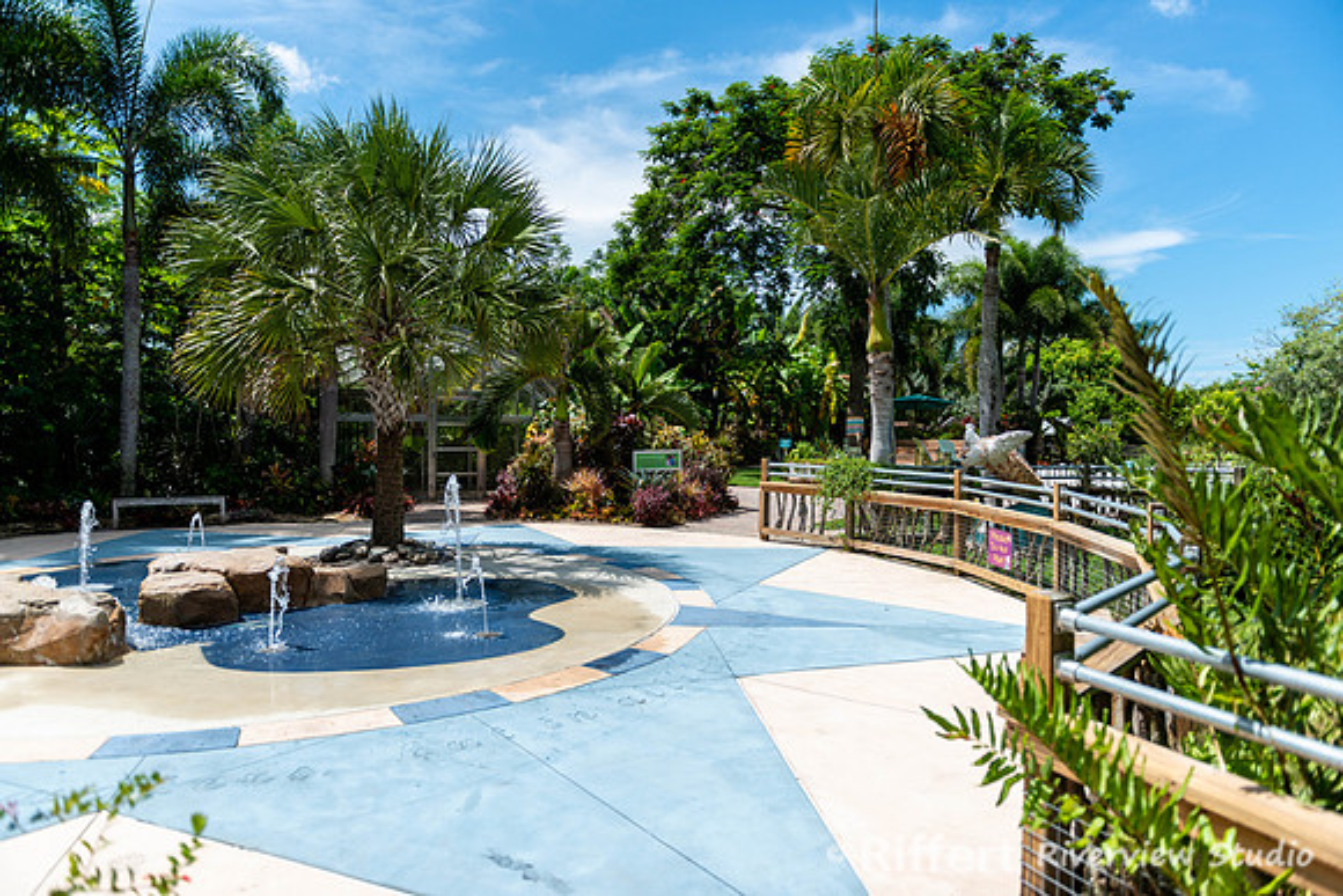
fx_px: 896
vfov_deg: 53.2
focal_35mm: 24
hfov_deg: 73.7
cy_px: 448
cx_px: 672
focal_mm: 24
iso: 100
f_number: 2.8
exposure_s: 1/2500
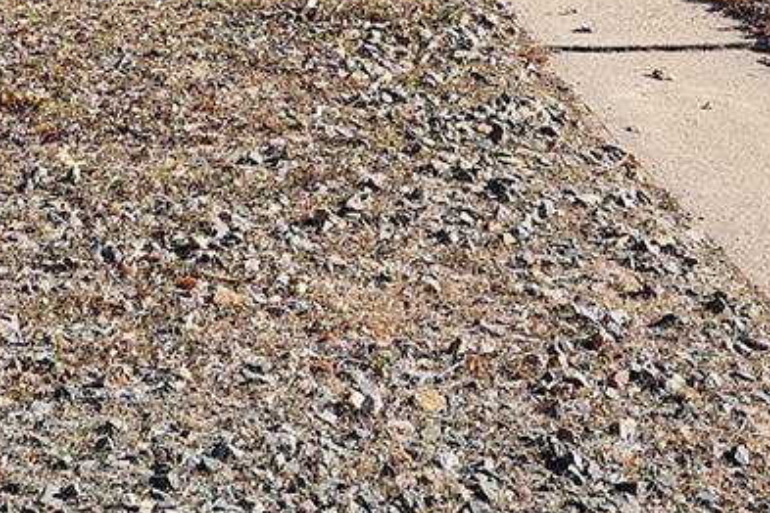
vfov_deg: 10.5
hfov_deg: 16.7
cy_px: -458
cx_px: 194
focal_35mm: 122
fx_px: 2609
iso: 400
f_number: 10
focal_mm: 30
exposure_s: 1/400
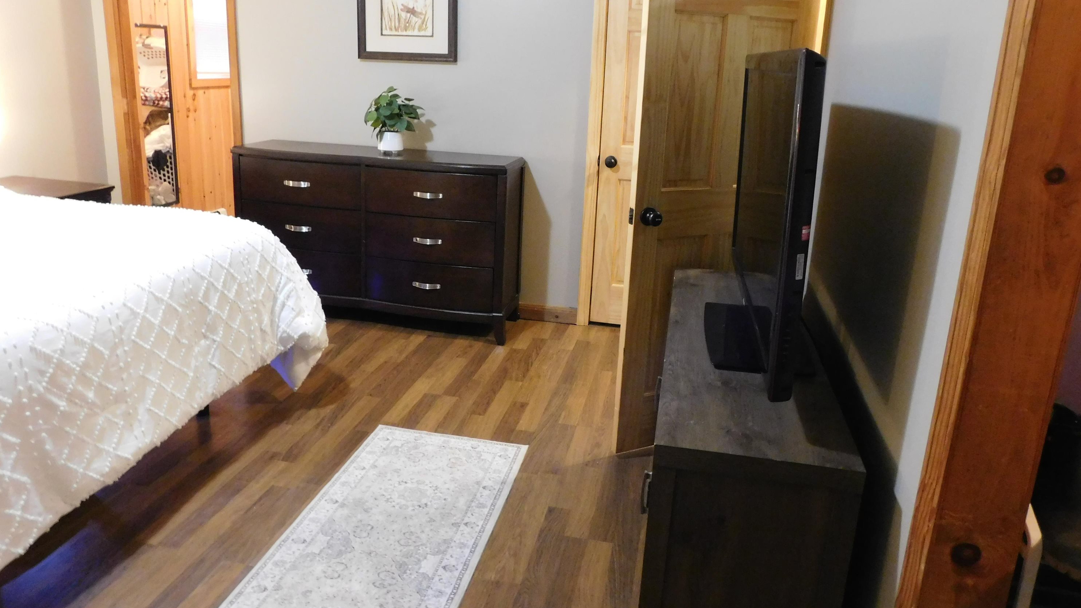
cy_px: 251
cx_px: 537
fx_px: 745
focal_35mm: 26
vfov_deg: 44.2
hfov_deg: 71.9
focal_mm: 4
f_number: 3
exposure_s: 1/8
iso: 560
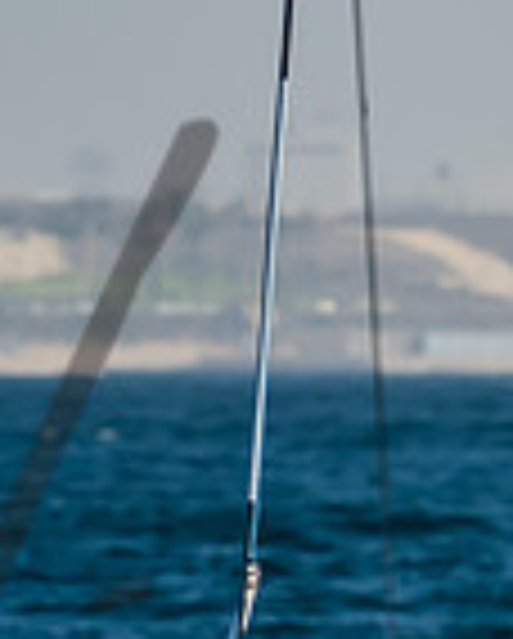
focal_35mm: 1100
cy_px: 590
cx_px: 842
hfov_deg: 1.4
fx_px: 20832
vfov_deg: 1.8
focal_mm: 200
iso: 160
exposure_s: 1/320
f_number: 6.3
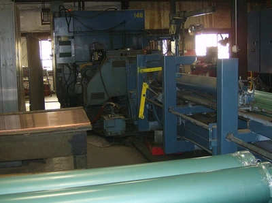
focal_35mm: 46
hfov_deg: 41.3
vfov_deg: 31.4
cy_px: 102
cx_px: 136
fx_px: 361
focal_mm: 7.7
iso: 200
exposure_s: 1/74
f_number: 3.1
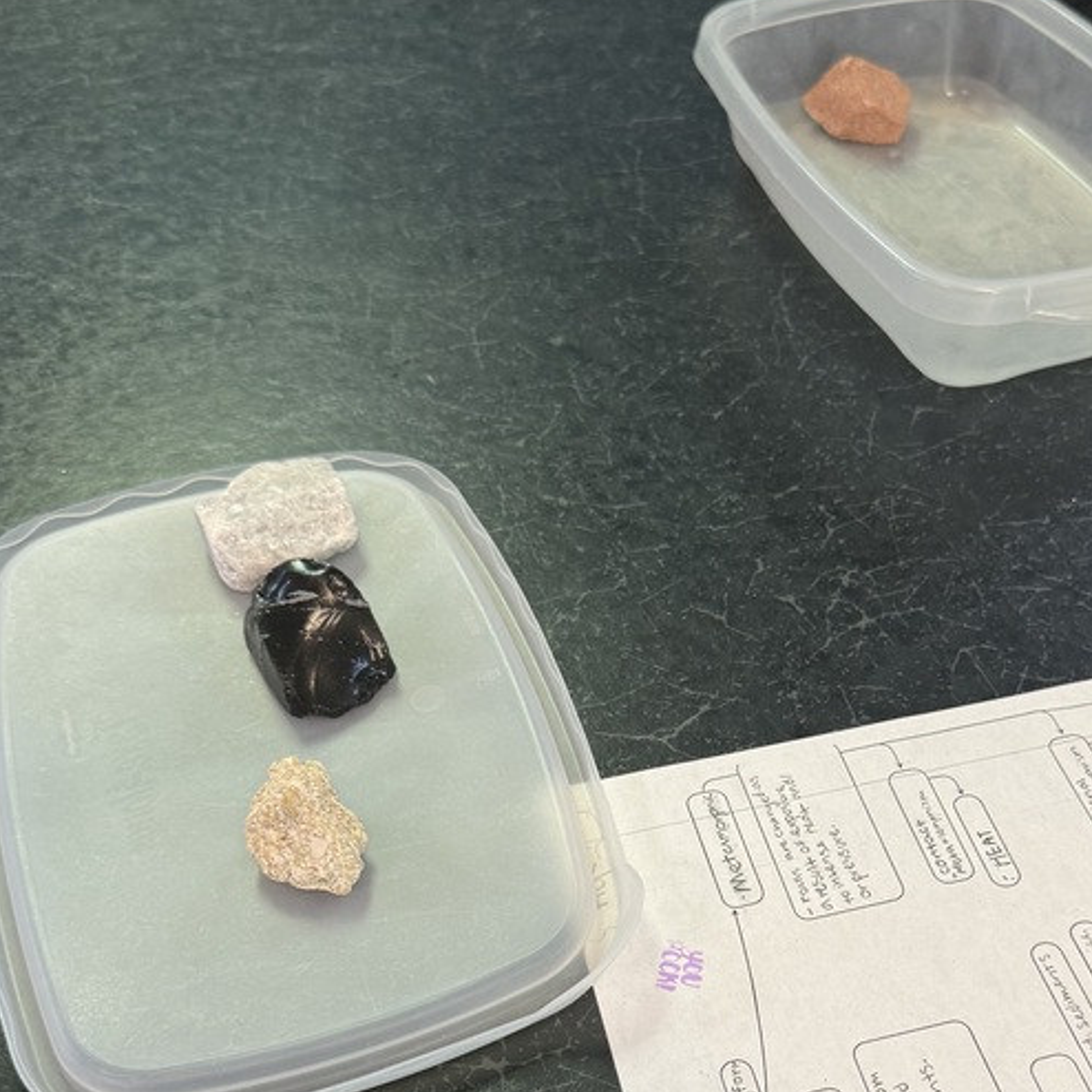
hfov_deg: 38.1
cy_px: 745
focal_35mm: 44
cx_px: 687
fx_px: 1570
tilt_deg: -49.0
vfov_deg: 37.8
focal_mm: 6.76
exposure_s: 1/60
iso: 125
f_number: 1.78
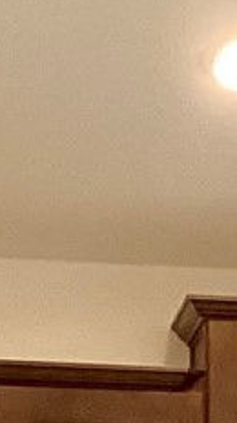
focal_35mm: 233
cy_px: 1025
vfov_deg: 8.5
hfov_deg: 5.2
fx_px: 2611
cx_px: 326
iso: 125
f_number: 2.4
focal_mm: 3.3
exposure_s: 1/60
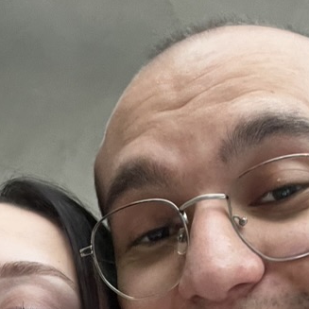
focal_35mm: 83
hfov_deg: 20.9
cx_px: 156
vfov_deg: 18.3
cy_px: 480
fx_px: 838
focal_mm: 2.71
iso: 320
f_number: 2.2
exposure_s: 1/25
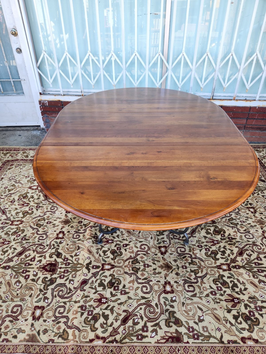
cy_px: 177
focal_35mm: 23
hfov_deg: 58.9
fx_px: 236
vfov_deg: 73.9
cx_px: 133
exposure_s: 1/180
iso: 40
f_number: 1.8
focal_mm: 5.4
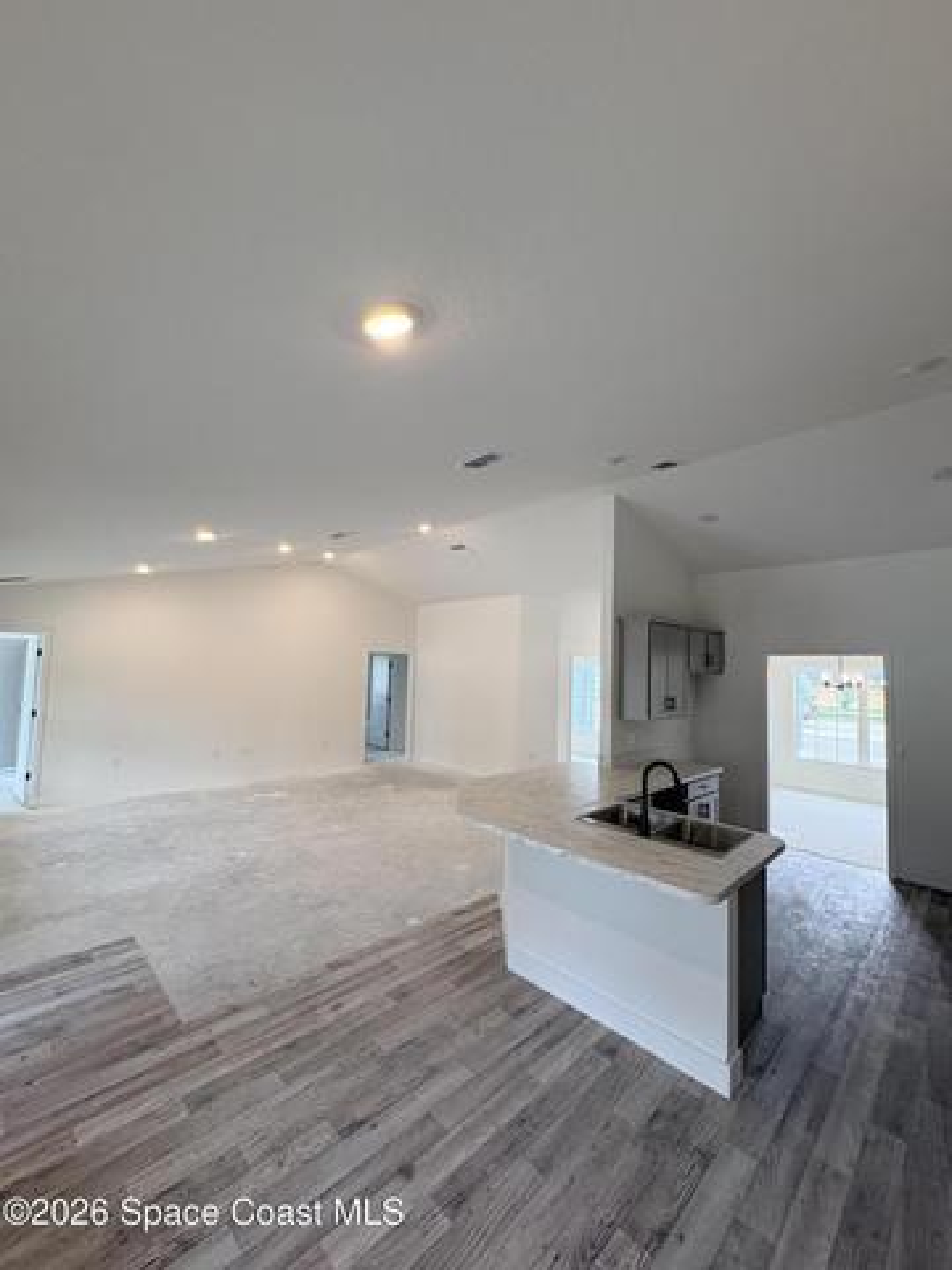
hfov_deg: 85.7
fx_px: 513
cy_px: 635
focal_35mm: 14
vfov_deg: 102.1
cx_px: 476
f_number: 2.2
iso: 160
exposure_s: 1/120
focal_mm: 2.22
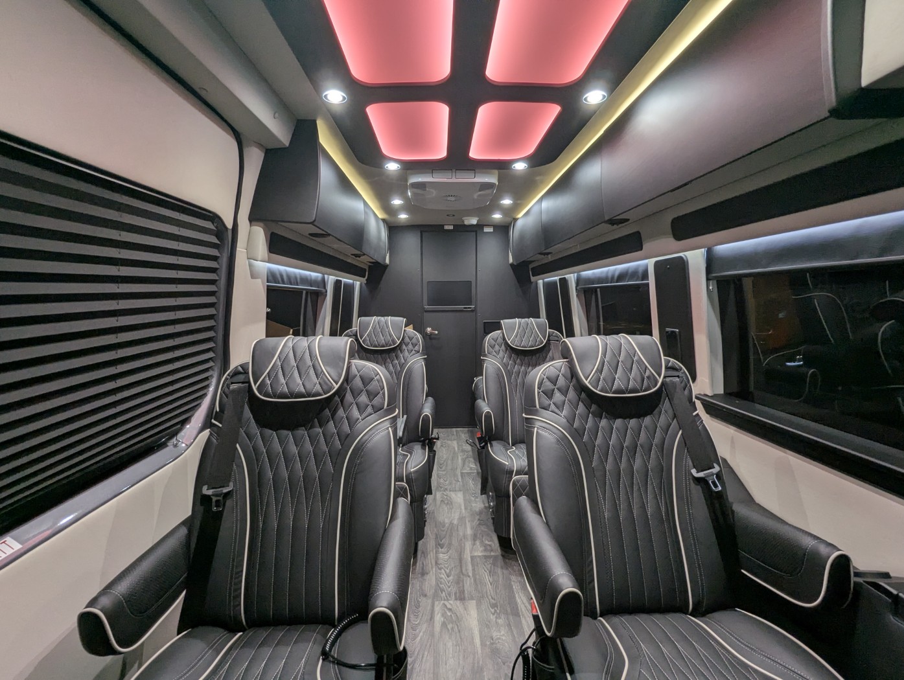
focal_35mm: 16
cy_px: 340
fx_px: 418
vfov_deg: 78.2
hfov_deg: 94.4
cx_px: 452
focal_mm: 2.35
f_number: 2.2
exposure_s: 1/39.3
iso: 104
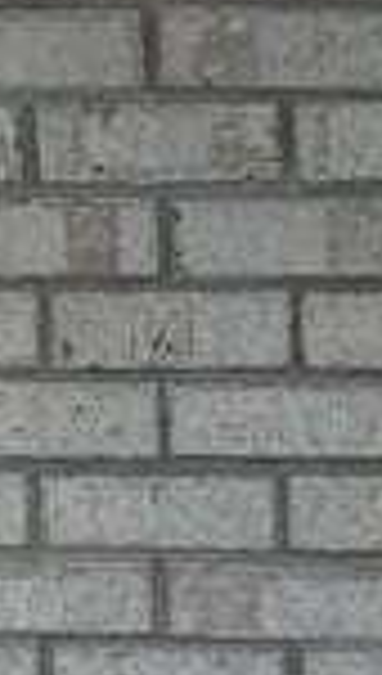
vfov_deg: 9.7
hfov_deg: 6.8
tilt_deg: -20.4
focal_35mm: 178
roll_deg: -0.9
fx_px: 3187
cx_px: 499
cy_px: 1942
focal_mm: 6.76
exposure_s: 1/4975
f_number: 1.78
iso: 80
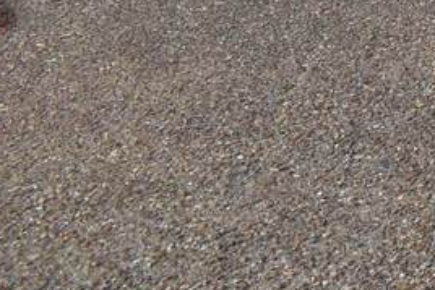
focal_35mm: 129
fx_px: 1560
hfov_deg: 13.3
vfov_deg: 9.7
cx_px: 917
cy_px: -356
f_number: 7.1
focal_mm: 18
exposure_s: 1/200
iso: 100
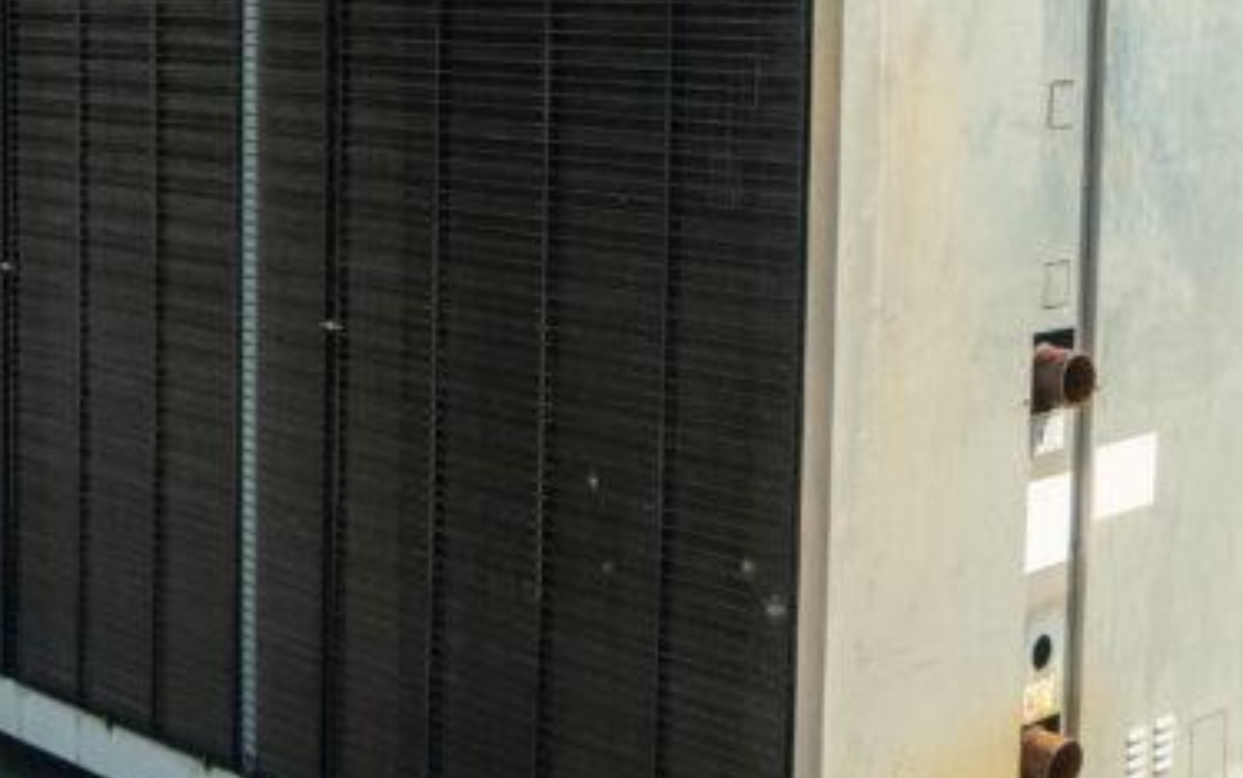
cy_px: 178
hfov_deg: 30.6
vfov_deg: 19.3
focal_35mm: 67
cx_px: 532
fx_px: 2270
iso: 400
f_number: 4
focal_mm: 24
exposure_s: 1/1250
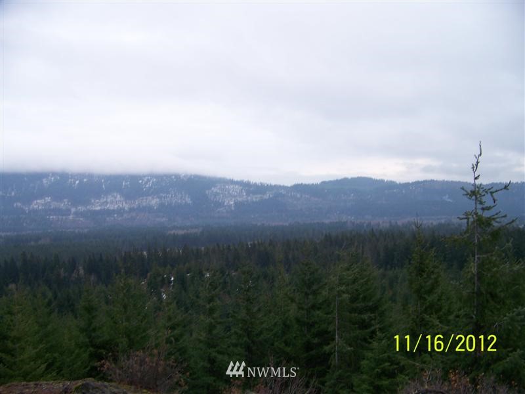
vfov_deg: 39.7
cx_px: 262
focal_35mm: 36
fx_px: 546
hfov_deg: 51.4
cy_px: 197
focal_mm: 5.85
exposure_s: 1/30
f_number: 2.8
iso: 64
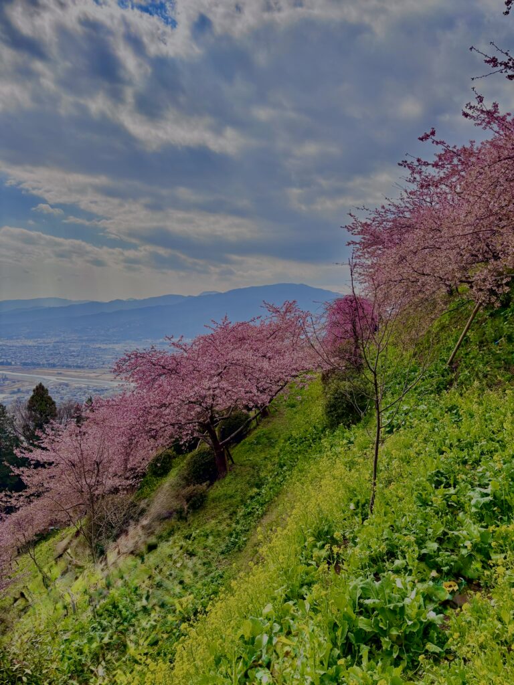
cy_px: 342
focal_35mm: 26
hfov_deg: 53.1
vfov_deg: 67.3
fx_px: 515
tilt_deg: -2.1
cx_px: 257
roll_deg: -0.8
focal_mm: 5.96
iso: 50
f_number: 1.6
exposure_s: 1/6329
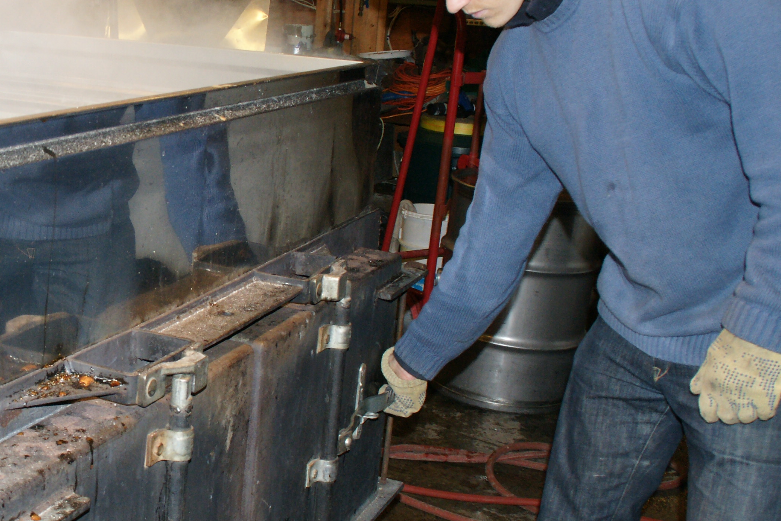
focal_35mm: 55
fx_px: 1193
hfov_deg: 34.6
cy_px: 239
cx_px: 107
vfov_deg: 24.6
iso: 800
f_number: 5.6
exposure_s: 1/60
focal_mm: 18
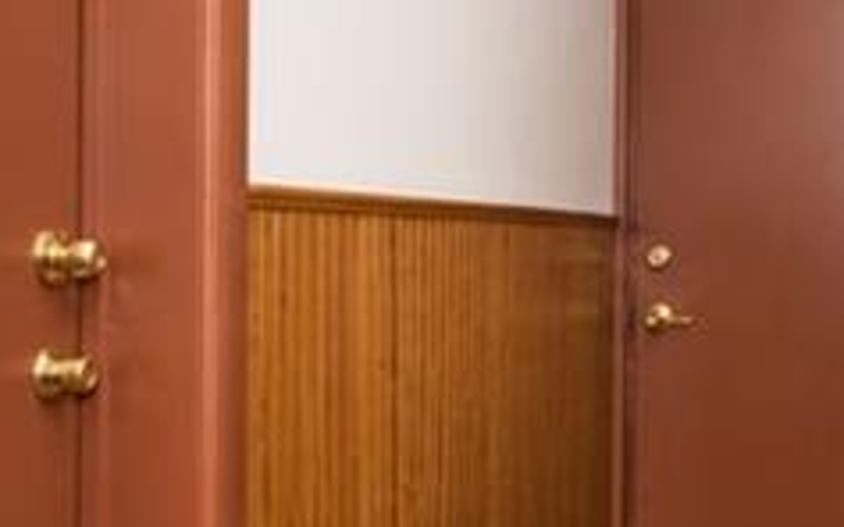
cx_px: 737
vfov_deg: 19.7
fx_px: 1518
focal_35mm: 66
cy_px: 274
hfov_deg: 29.9
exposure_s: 1/80
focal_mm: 10
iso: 2000
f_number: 7.1
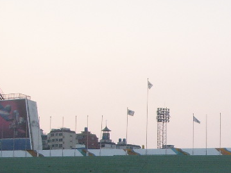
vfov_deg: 13.1
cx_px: 270
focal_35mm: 111
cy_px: 191
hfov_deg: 17.0
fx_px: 741
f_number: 3.5
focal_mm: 6.6
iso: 83
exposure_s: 1/90
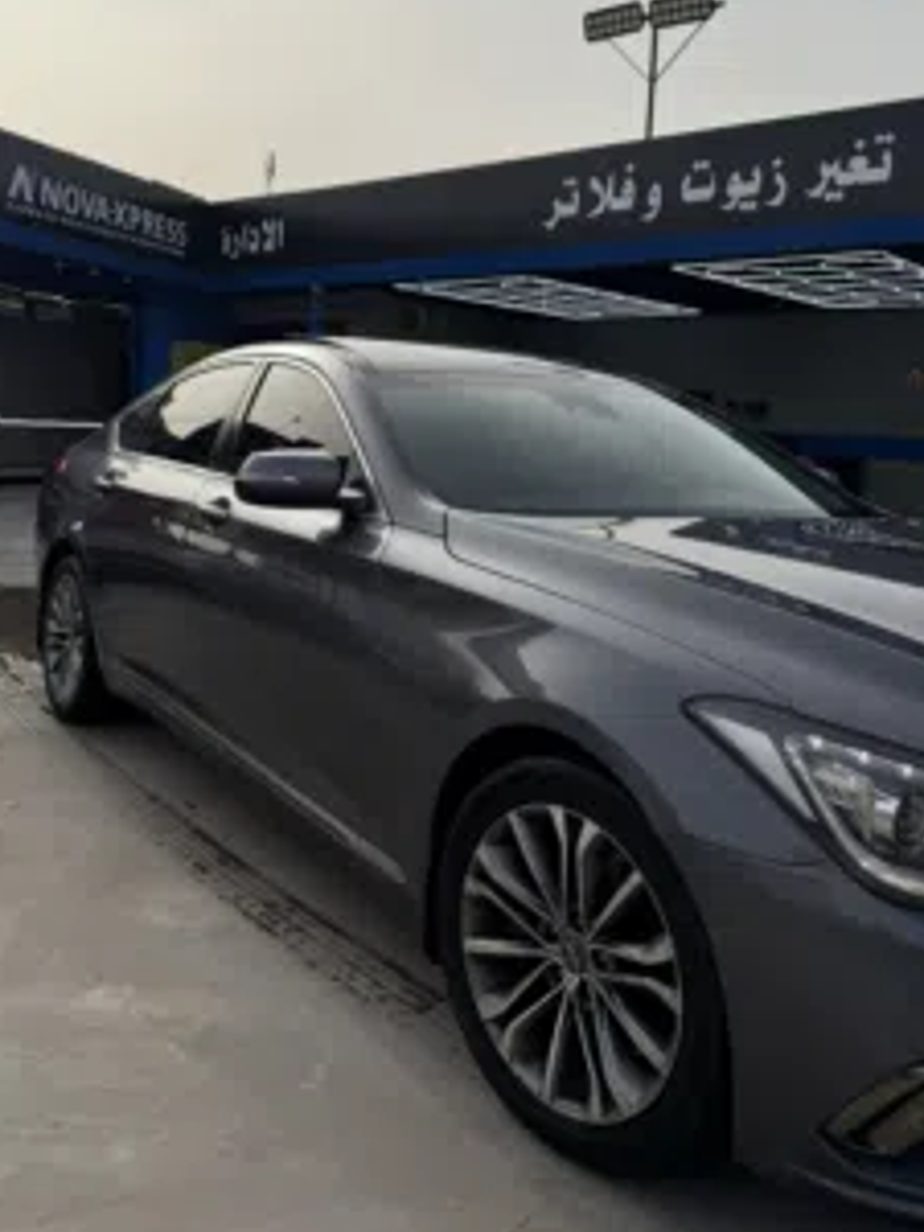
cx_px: 374
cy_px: 505
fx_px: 1139
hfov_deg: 44.0
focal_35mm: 32
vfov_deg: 56.5
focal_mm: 6.76
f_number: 1.78
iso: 100
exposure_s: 1/6711
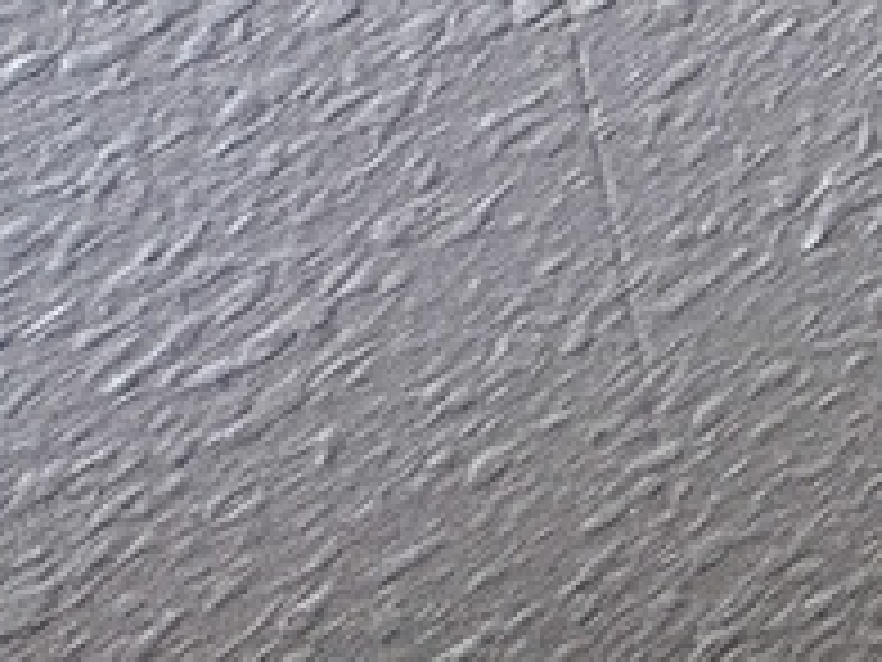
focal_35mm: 103
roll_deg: +0.9
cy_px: -1540
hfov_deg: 10.1
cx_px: 2961
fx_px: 2624
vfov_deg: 9.6
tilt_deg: -10.5
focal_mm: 2.22
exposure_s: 1/120
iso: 40
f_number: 2.2
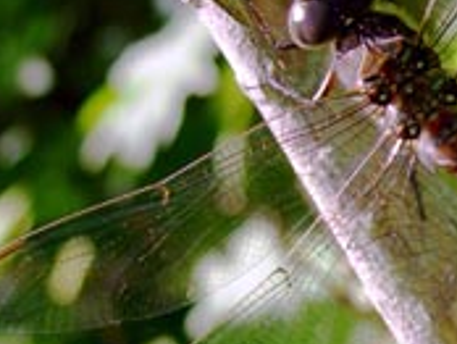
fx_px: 2115
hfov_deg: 12.2
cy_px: 218
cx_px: 483
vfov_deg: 9.3
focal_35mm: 160
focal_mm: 13.2
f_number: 3.5
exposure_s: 1/362
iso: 100
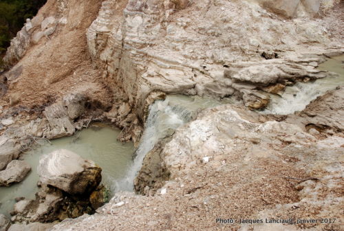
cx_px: 172
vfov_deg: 48.1
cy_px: 116
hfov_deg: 67.3
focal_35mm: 27
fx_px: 258
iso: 100
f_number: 7.1
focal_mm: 18
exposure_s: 1/200
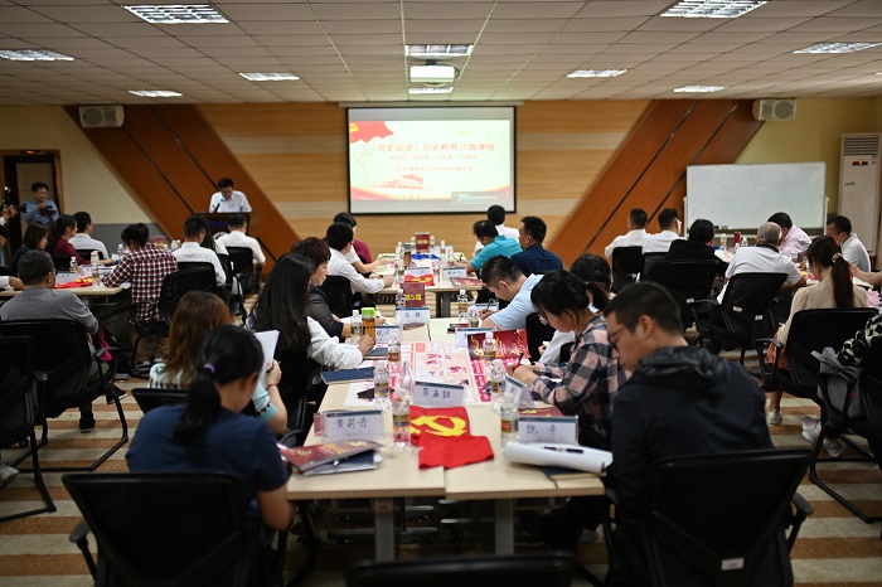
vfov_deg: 37.8
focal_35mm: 35
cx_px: 441
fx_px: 857
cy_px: 294
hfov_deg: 54.5
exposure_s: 1/100
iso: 250
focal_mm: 35
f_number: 1.4
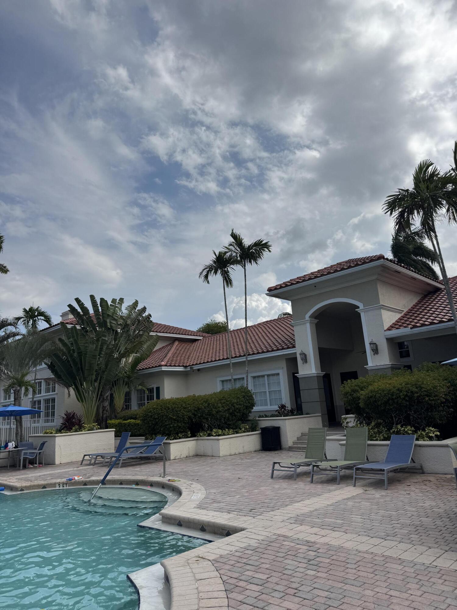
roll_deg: +3.6
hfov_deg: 56.8
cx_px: 228
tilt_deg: +10.7
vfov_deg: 71.6
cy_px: 305
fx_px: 422
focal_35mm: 24
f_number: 1.78
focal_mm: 6.76
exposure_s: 1/7937
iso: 80
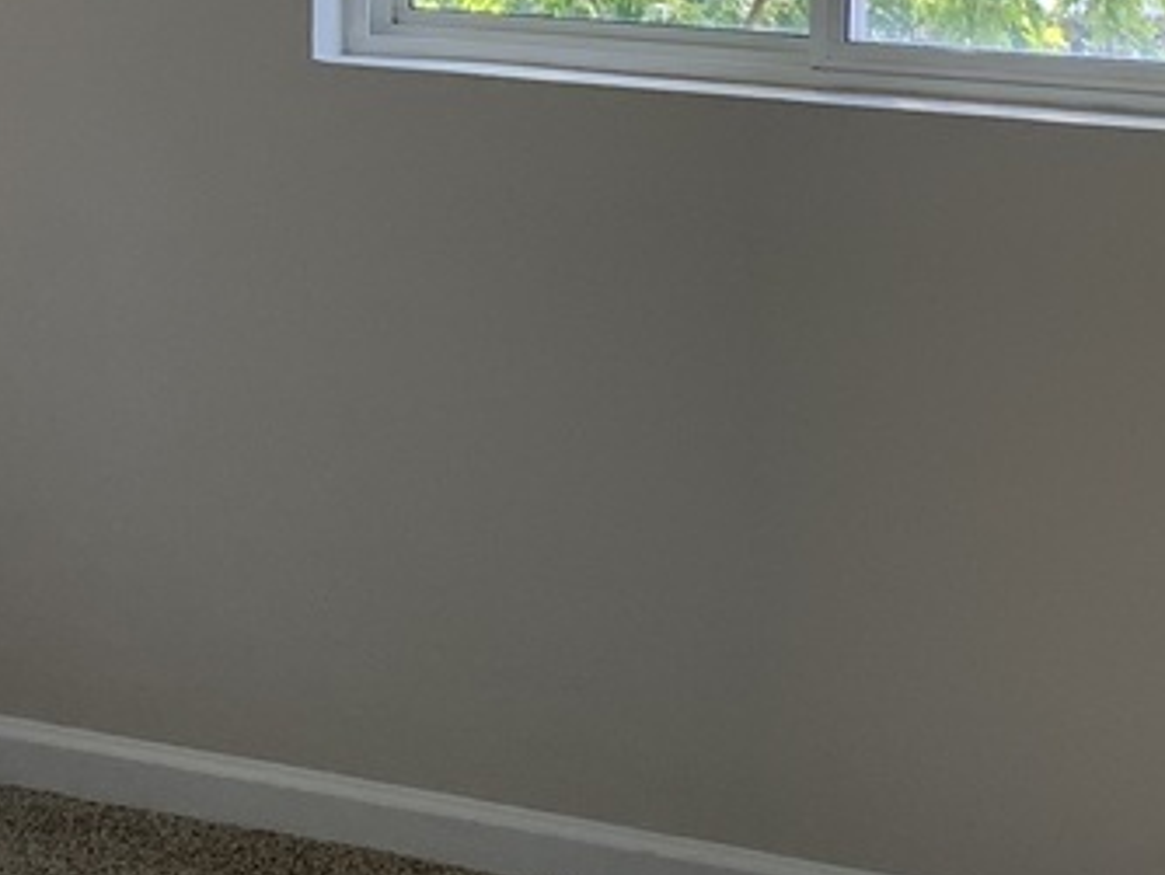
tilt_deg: -7.2
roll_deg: -0.6
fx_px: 3772
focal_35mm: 112
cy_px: -10
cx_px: 446
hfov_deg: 17.5
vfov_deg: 13.1
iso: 50
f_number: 1.8
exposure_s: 1/121
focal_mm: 4.25
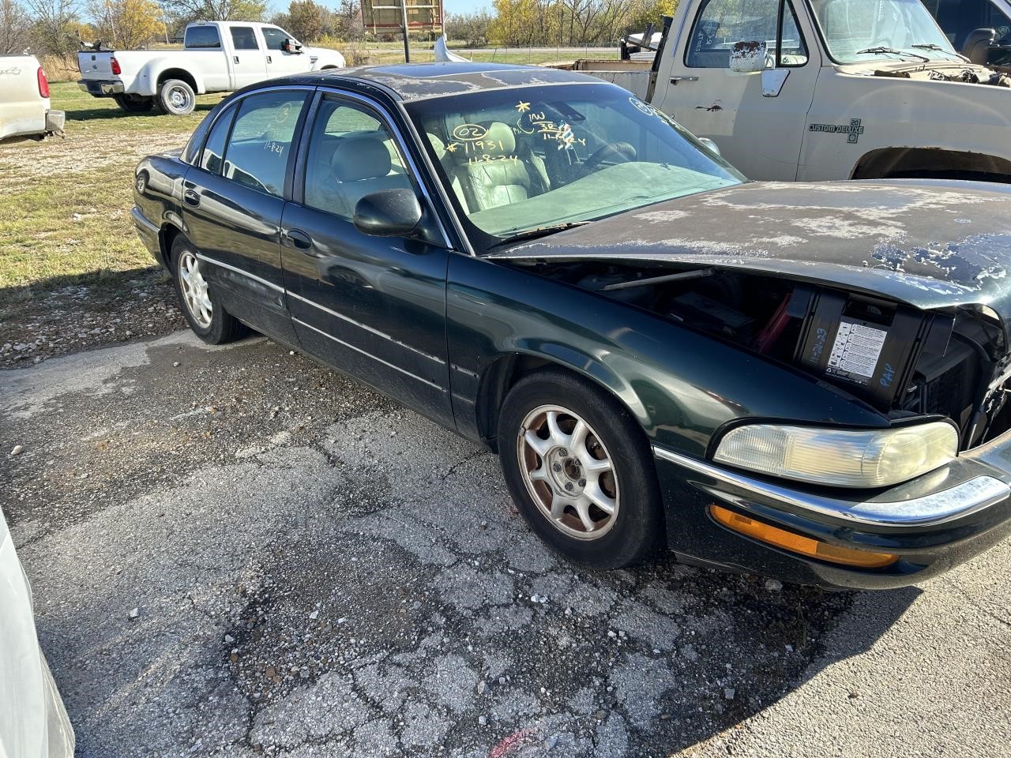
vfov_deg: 53.1
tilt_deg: -23.9
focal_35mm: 26
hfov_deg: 67.3
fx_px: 759
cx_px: 506
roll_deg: +3.3
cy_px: 379
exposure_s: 1/833
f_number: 1.5
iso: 50
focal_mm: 5.7
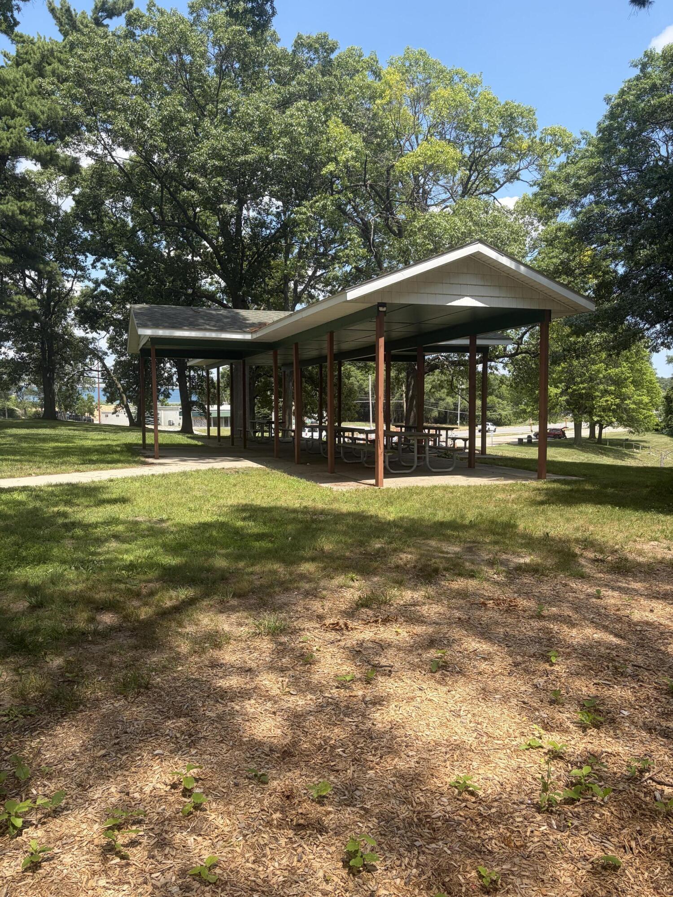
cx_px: 336
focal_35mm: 26
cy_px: 448
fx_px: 674
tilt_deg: -4.7
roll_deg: +1.0
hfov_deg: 53.1
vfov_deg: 67.3
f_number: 1.6
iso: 50
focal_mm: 5.96
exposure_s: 1/1667
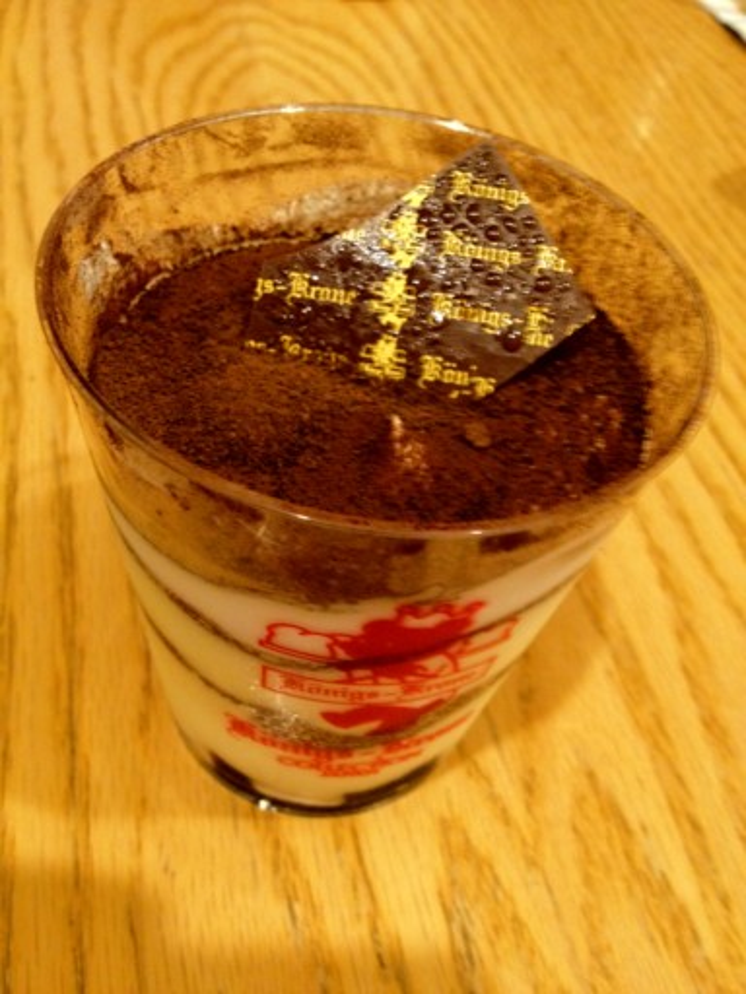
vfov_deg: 52.6
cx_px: 373
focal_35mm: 35
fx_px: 1006
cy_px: 497
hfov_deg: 40.7
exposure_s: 1/15
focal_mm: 4.28
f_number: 2.4
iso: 400
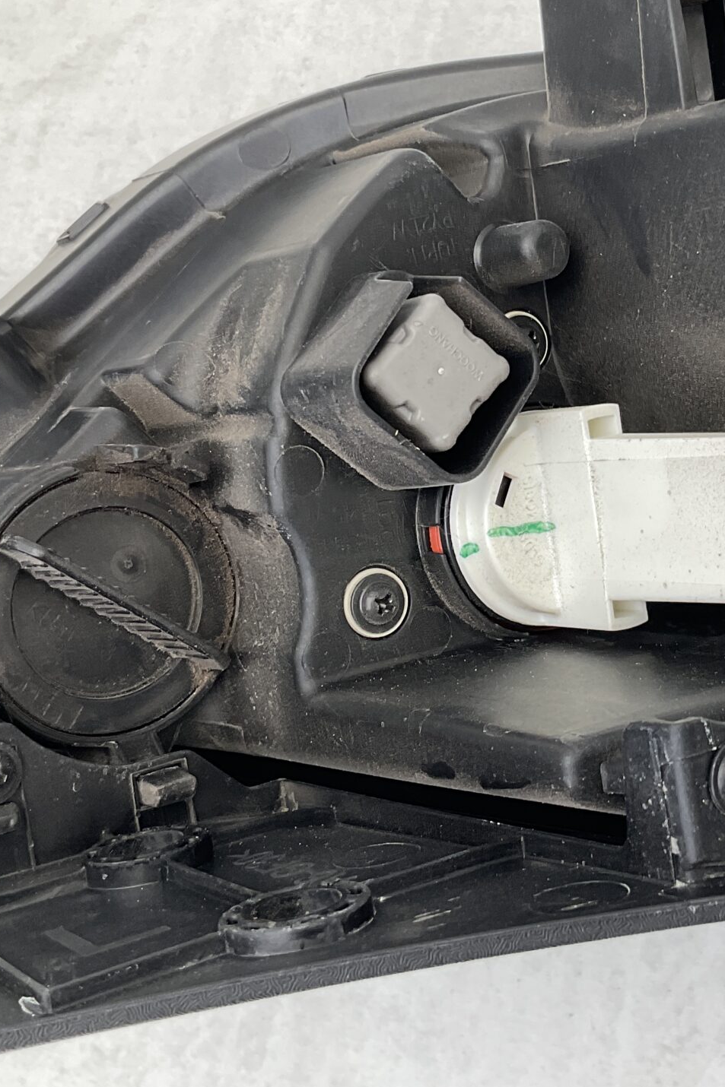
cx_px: 597
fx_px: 1632
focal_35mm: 54
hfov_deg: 24.6
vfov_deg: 36.5
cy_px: 363
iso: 16
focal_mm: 3
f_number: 1.8
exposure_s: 1/232
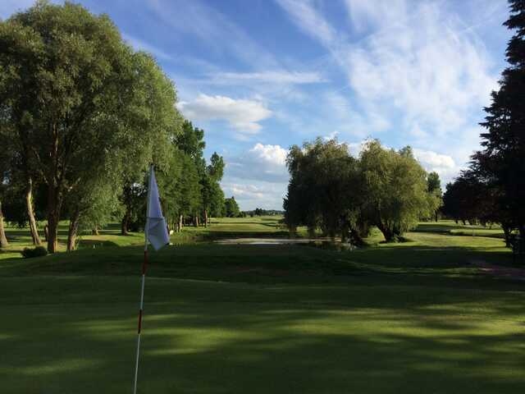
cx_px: 262
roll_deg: +0.4
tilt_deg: +2.4
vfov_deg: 48.2
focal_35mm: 29
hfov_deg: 61.7
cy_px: 197
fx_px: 440
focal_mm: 4.15
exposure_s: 1/1866
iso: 32
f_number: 2.2
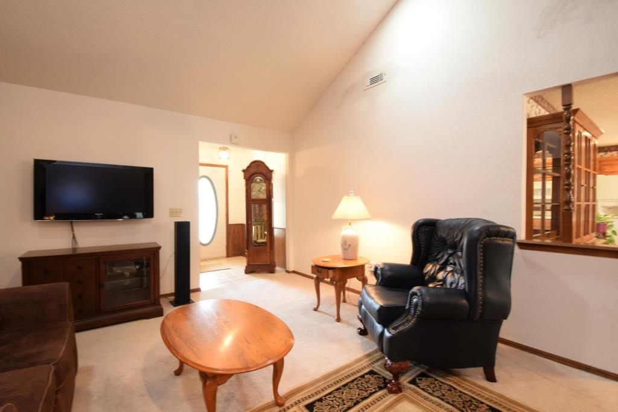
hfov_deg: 95.0
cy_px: 206
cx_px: 309
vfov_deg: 72.1
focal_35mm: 16
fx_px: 283
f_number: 11
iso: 500
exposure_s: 1/2
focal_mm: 11
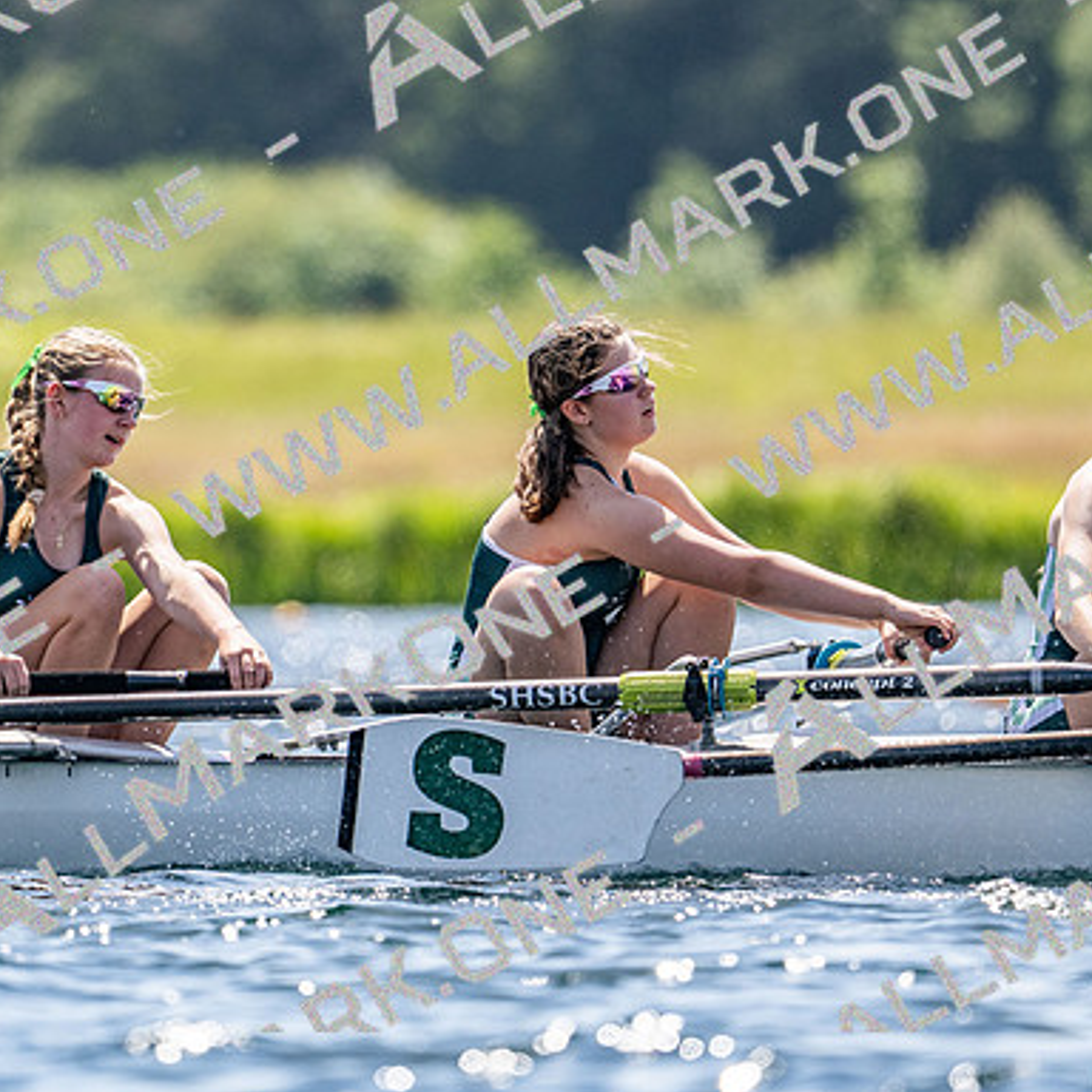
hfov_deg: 2.3
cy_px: 546
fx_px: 27482
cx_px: 520
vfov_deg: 2.3
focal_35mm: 770
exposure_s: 1/2500
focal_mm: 400
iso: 250
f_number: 4.5
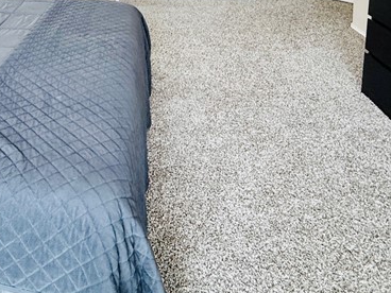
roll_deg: +0.4
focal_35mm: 39
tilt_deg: -3.8
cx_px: 86
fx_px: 441
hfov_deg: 45.7
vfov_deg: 29.5
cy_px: -89
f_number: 2.2
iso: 160
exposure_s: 1/120
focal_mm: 2.22
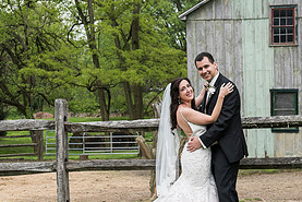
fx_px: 739
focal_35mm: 88
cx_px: 196
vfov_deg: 15.5
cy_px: 70
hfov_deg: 23.0
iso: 640
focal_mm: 42
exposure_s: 1/2500
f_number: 4
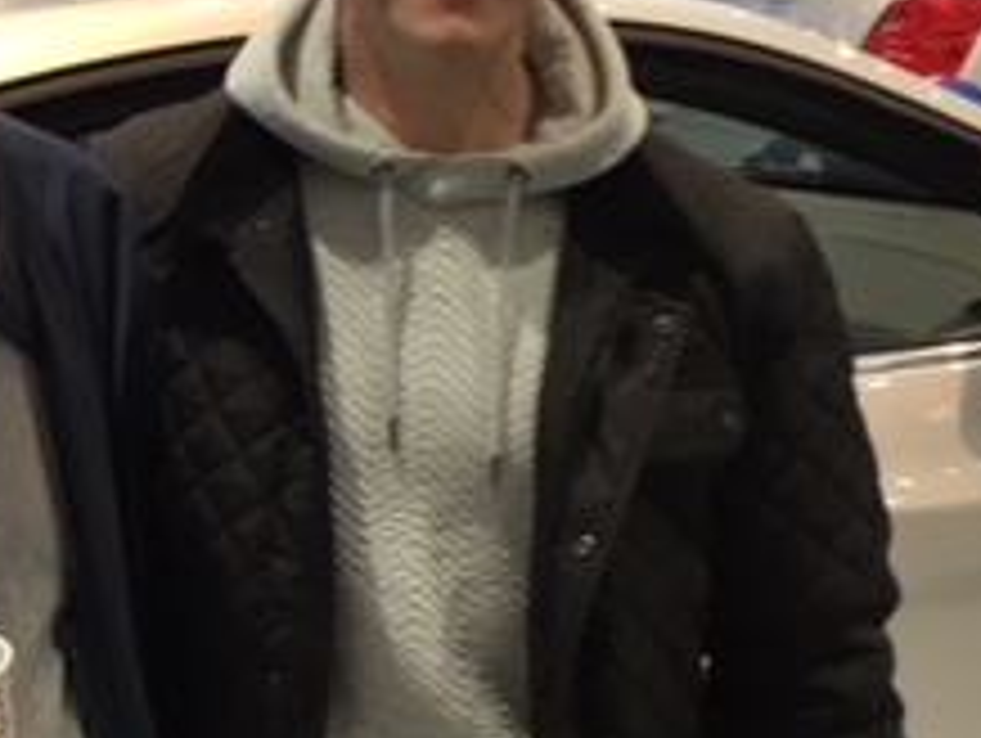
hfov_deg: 22.4
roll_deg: +2.5
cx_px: 76
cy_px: 360
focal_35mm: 85
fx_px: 2412
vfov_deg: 17.4
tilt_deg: -11.5
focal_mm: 4.15
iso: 50
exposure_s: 1/30
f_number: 2.2
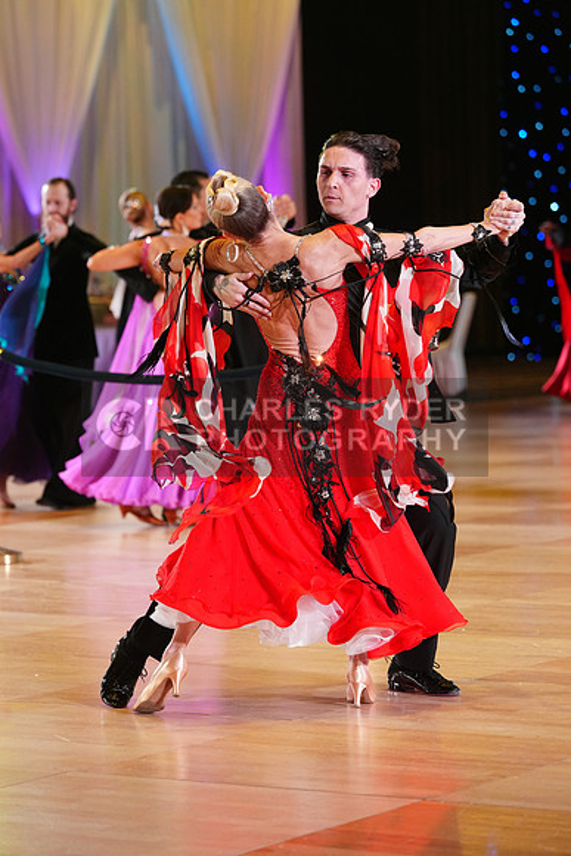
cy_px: 428
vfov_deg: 15.8
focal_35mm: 130
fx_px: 3091
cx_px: 286
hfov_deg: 10.6
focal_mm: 130
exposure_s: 1/400
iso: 2500
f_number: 4
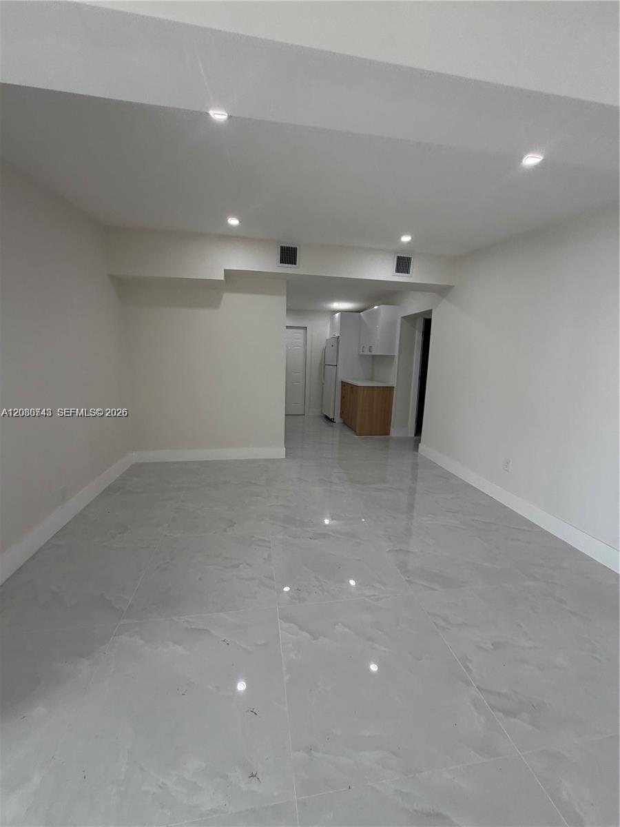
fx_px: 334
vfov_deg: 102.1
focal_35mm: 14
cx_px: 310
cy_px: 414
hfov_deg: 85.7
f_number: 2.2
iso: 80
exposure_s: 1/121
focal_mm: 2.22
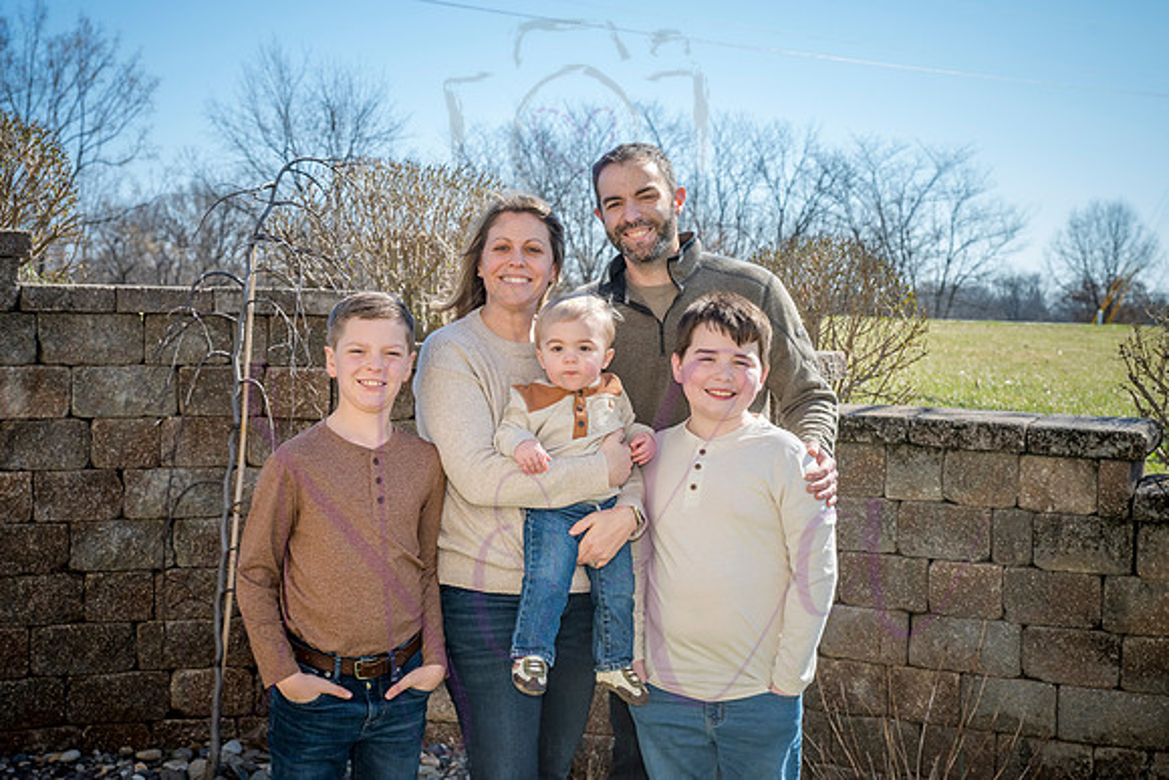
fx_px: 1591
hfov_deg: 40.3
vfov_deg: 27.5
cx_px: 584
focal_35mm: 49
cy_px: 390
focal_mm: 49
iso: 400
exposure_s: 1/640
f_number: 7.1
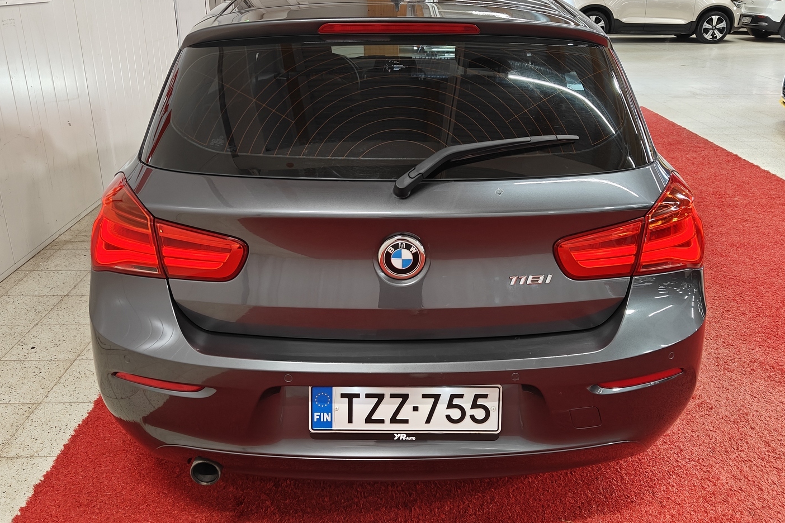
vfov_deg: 41.1
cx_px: 399
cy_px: 243
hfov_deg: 58.7
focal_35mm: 32
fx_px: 698
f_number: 1.8
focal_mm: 5.59
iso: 64
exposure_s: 1/56
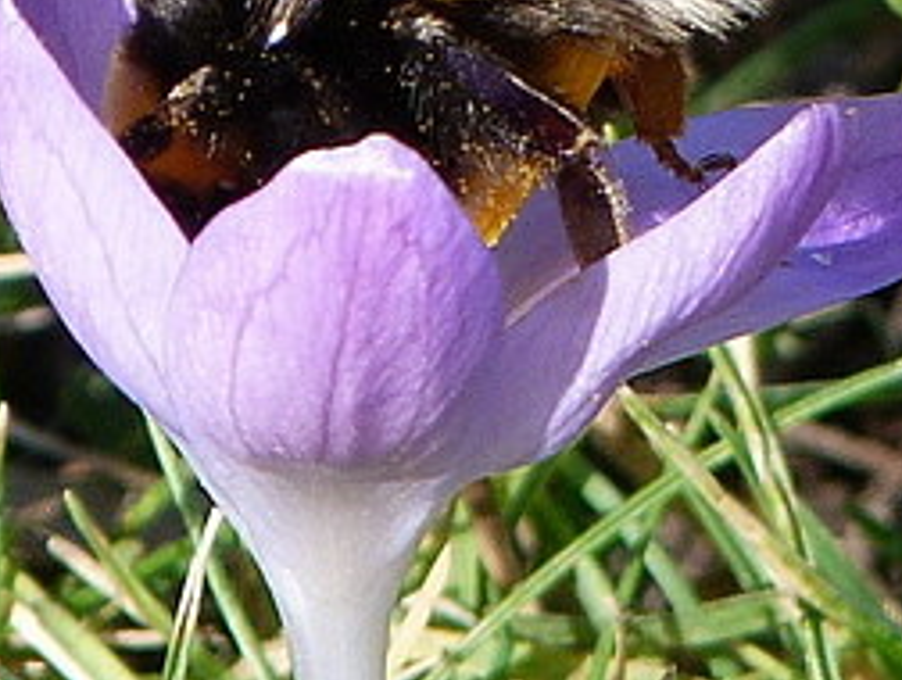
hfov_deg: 1.0
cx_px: 272
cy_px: 2
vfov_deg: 0.7
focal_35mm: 2030
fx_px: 52997
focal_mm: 108
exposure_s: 1/200
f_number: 5.2
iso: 80
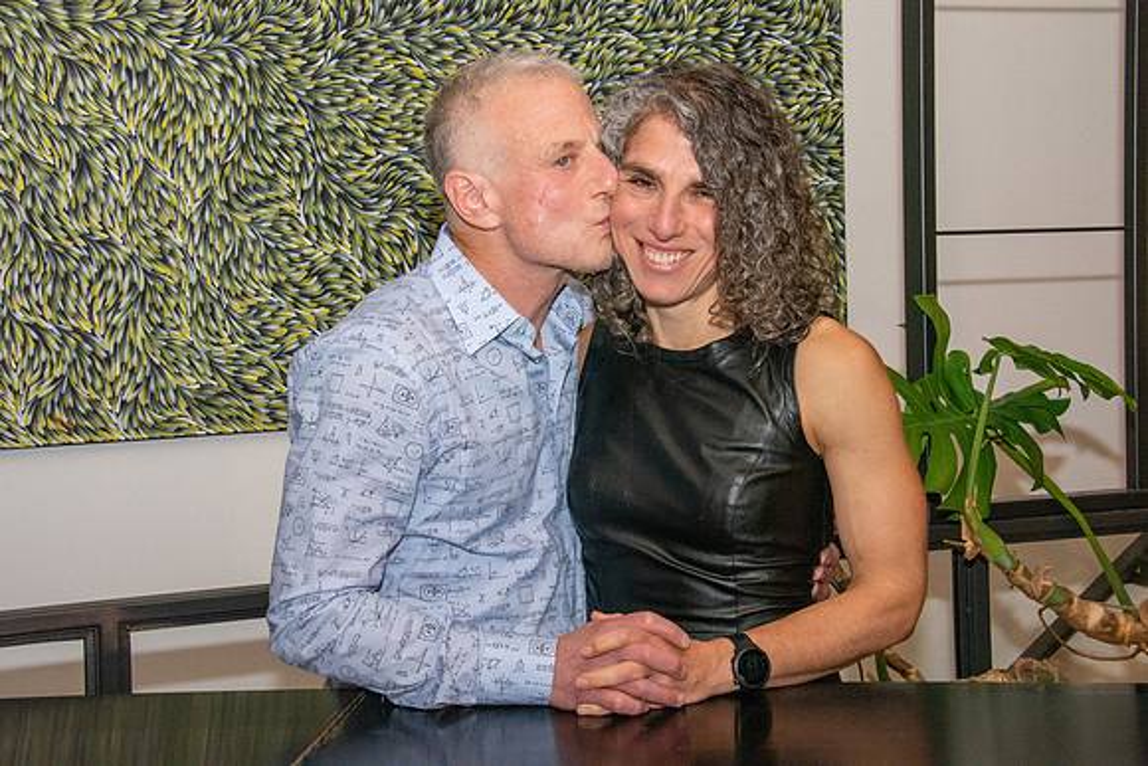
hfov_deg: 33.4
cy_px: 383
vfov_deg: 22.6
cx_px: 574
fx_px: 1914
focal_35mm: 60
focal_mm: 40
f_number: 13
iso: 5000
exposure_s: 1/100
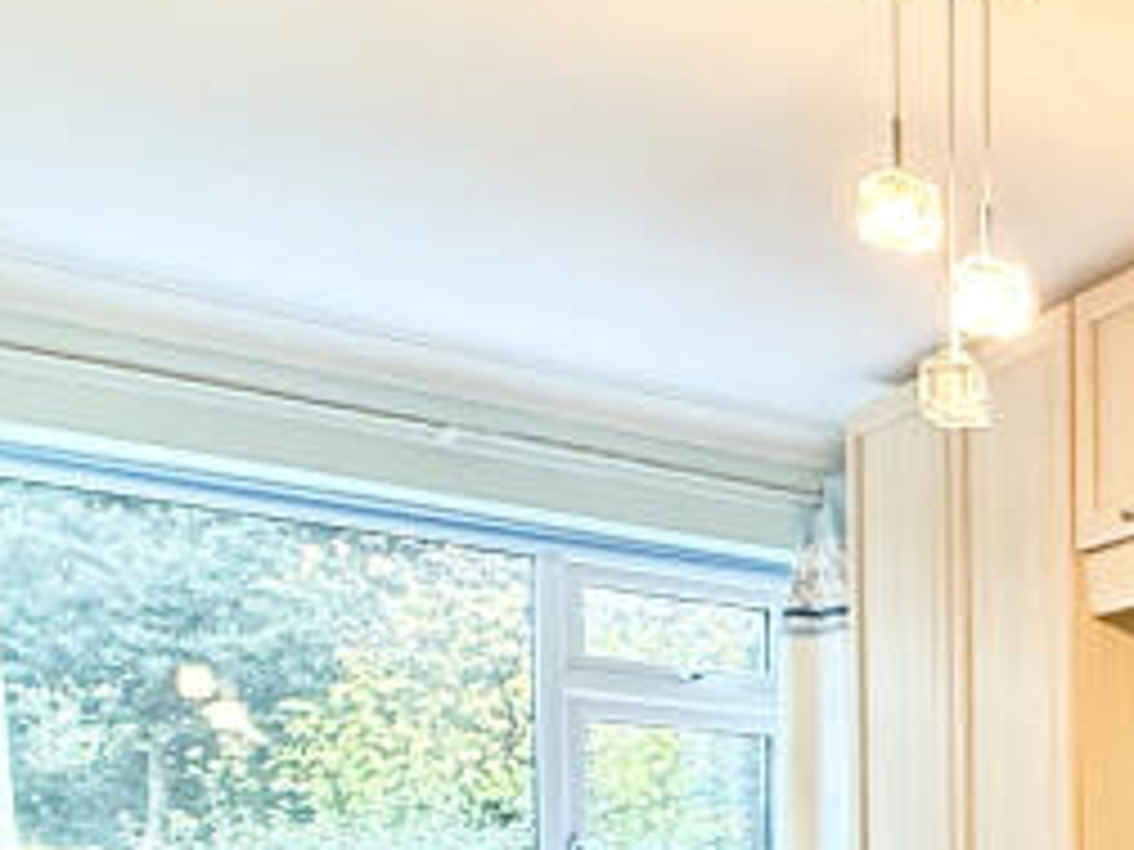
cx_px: 1688
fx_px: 1867
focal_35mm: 57
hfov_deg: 25.6
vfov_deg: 23.3
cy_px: 1048
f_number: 2.2
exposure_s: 1/50
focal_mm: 2.22
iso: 320
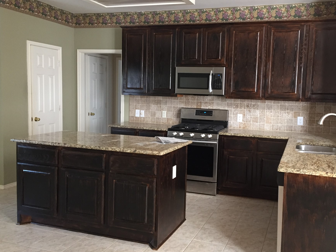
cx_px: 195
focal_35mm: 34
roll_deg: -3.1
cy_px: 120
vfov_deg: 41.8
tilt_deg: -5.6
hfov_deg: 53.7
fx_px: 330
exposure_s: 1/30
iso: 160
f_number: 2.2
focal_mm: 4.15
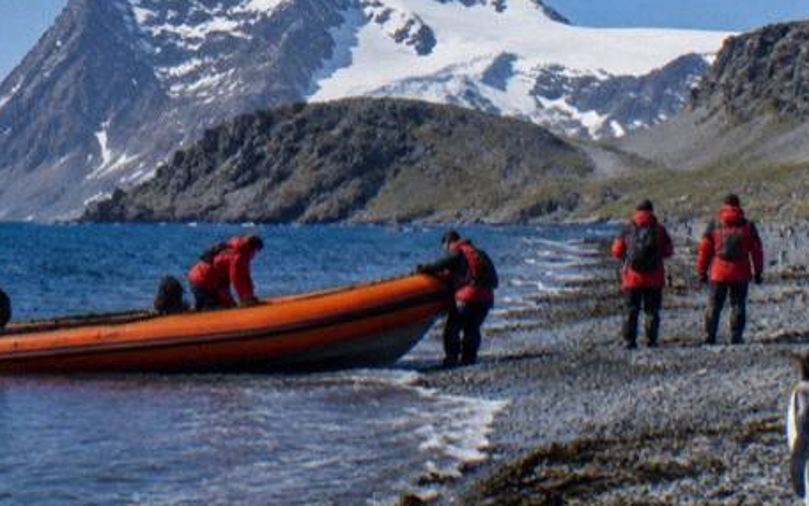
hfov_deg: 25.6
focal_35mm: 78
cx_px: 728
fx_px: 1720
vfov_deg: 16.7
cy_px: 317
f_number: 8
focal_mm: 35
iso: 400
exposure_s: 1/400
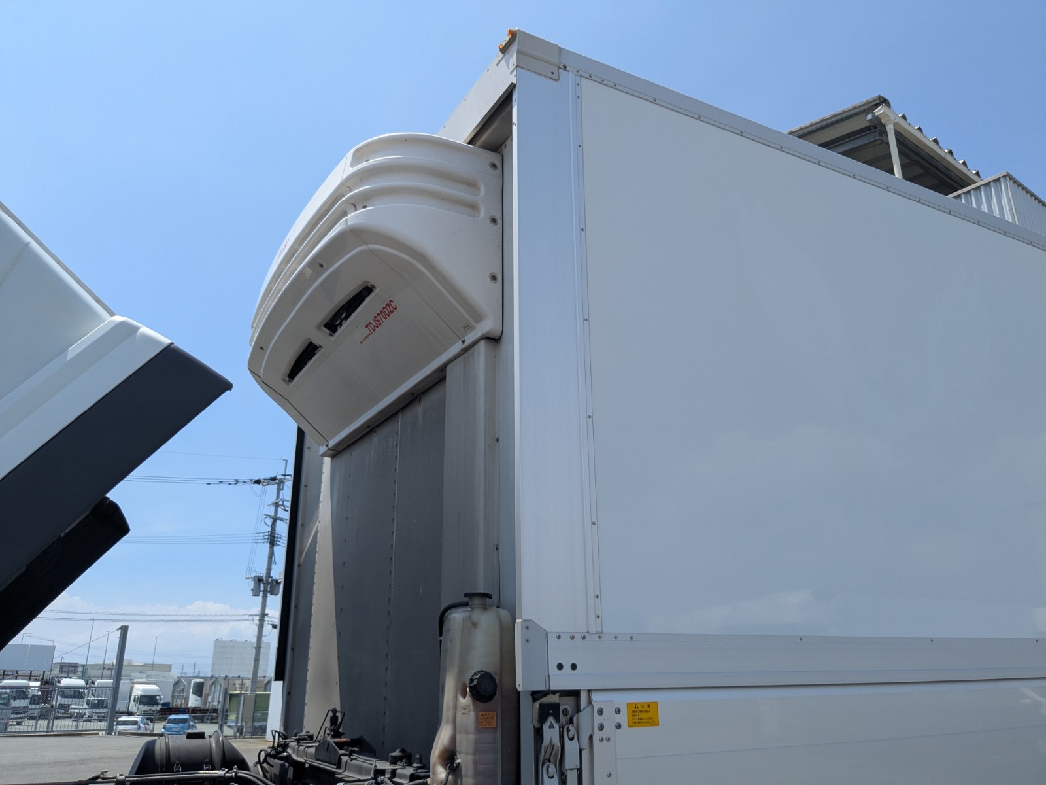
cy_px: 392
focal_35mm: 27
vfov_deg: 51.4
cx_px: 523
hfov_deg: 65.3
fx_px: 816
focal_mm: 4.38
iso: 57
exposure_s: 1/2924
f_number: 1.73
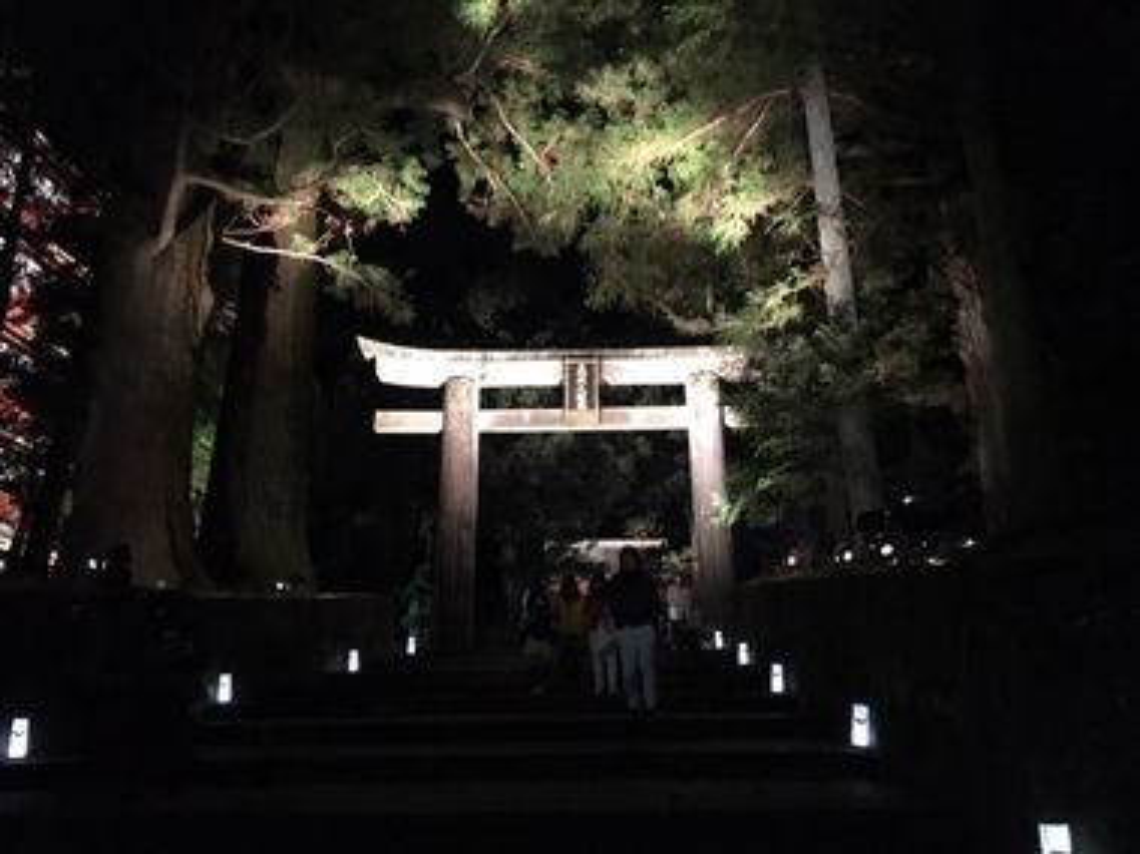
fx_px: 955
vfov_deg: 48.2
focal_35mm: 29
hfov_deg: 61.7
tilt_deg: +20.4
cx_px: 570
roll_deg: +1.3
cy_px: 427
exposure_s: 1/15
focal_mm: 4.15
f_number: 2.2
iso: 800
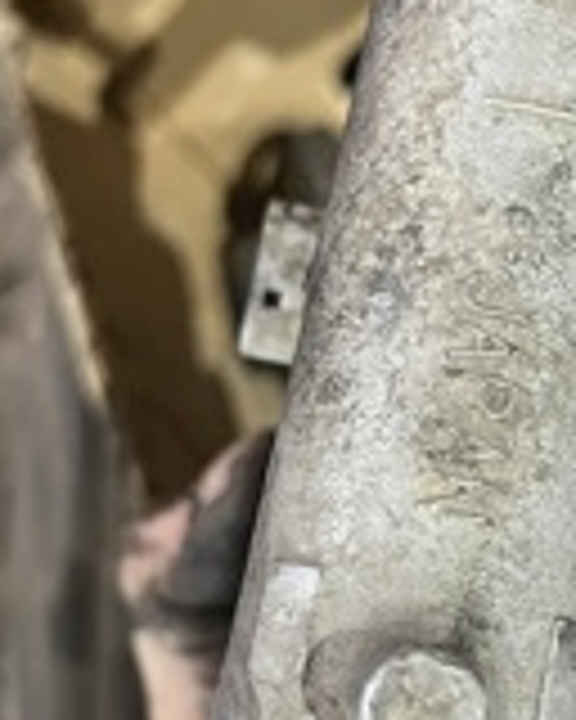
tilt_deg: -68.5
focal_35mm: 76
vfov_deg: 25.1
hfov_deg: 20.1
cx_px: 410
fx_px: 1620
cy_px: 351
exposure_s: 1/33
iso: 500
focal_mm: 5.1
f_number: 1.6
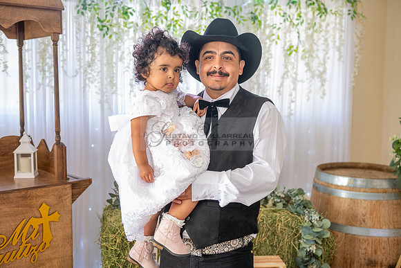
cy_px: 134
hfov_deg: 44.5
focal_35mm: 44
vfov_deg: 30.5
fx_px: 490
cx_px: 200
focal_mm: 44
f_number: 3.5
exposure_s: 1/200
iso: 800
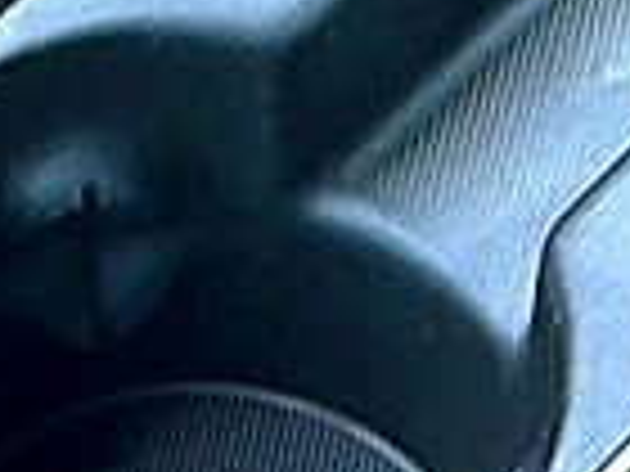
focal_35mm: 215
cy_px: -258
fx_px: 3913
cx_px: 252
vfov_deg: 6.8
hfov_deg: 9.2
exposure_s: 1/40
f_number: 1.78
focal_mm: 6.86
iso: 100
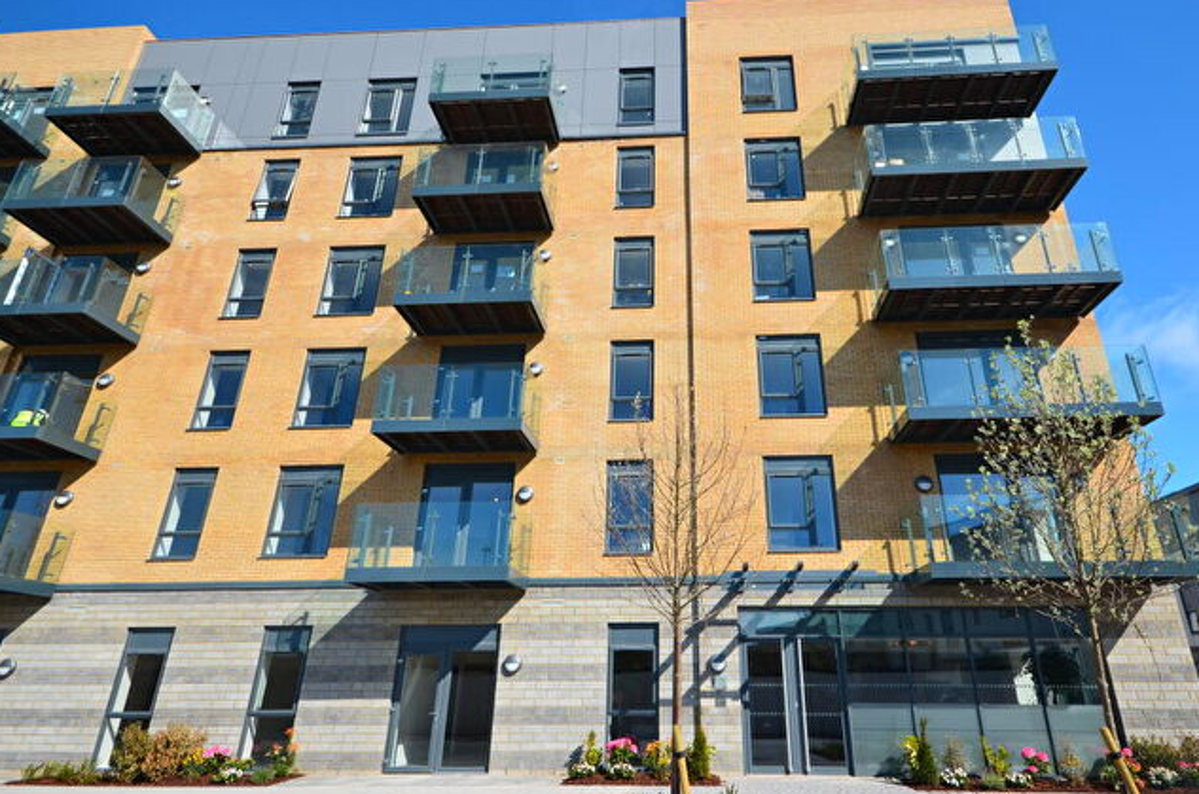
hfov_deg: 79.7
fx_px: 716
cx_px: 652
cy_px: 395
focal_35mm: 22
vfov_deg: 58.0
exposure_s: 1/250
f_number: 10
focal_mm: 13
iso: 200
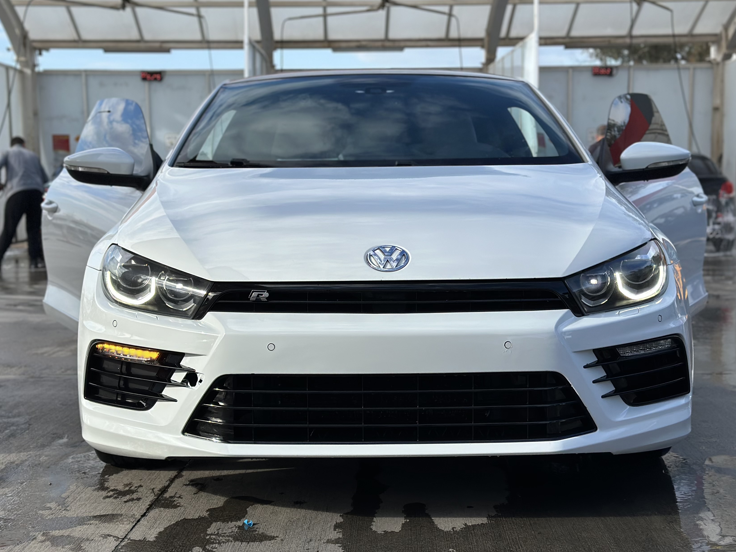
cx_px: 365
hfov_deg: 32.7
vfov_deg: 24.8
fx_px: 1254
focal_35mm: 59
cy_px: 252
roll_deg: +0.5
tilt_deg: -3.8
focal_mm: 6.86
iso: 80
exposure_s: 1/3731
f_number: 1.78
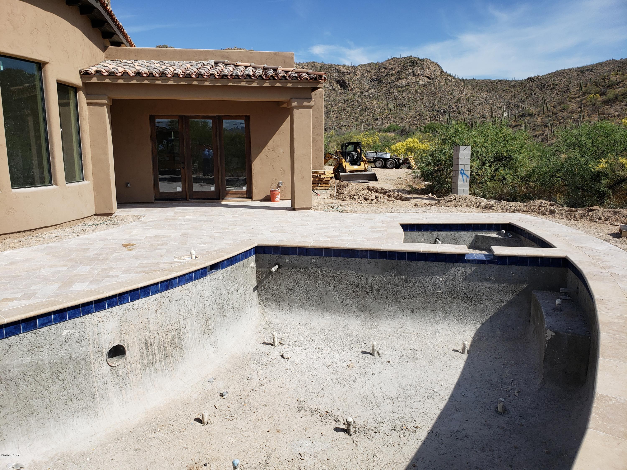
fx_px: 471
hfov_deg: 67.3
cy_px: 235
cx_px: 314
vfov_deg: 53.1
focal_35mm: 26
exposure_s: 1/1951
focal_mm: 4.3
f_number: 2.4
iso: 50
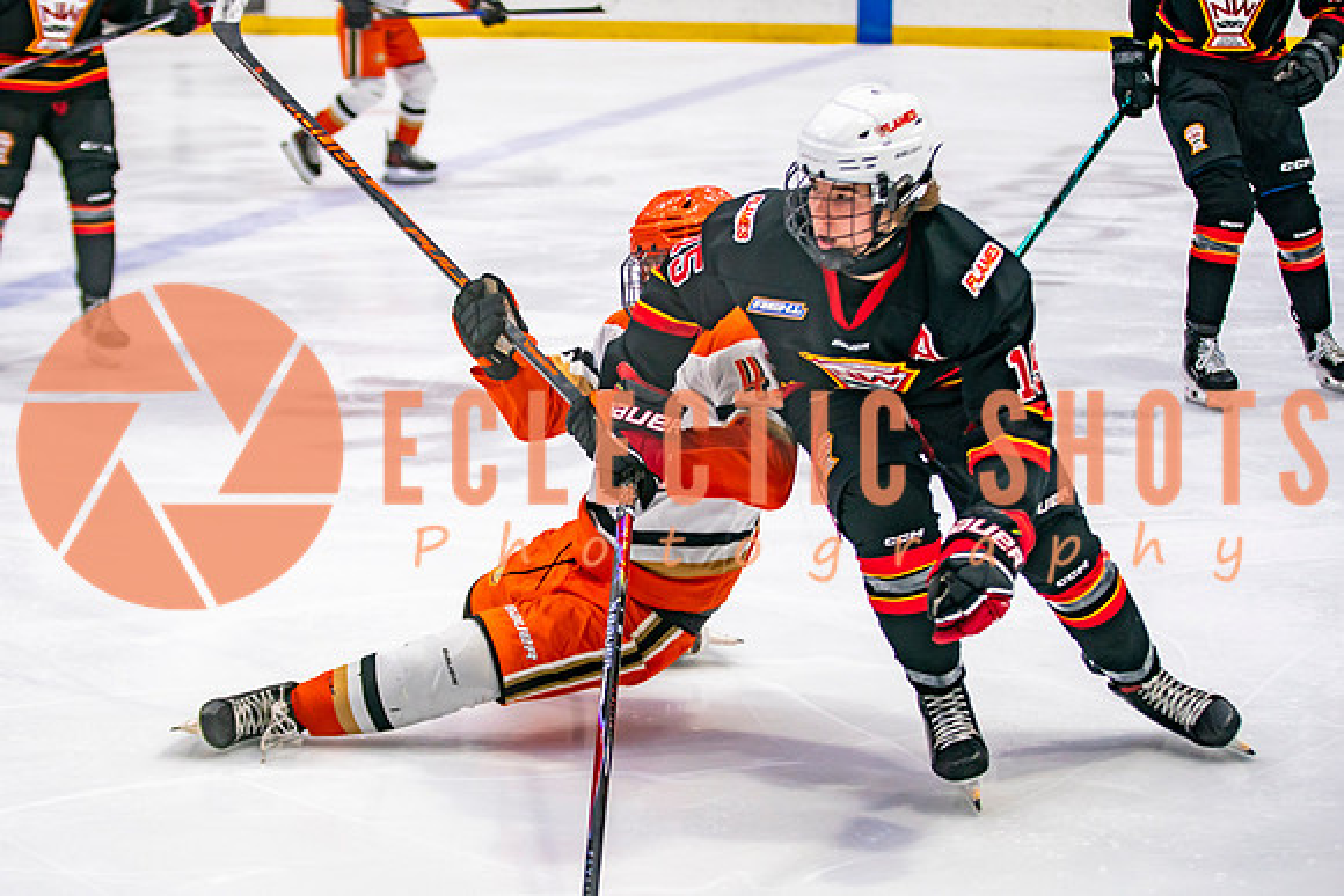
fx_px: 3425
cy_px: 428
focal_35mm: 92
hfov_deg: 22.1
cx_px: 492
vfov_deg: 14.9
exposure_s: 1/640
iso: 800
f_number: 2.8
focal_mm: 70
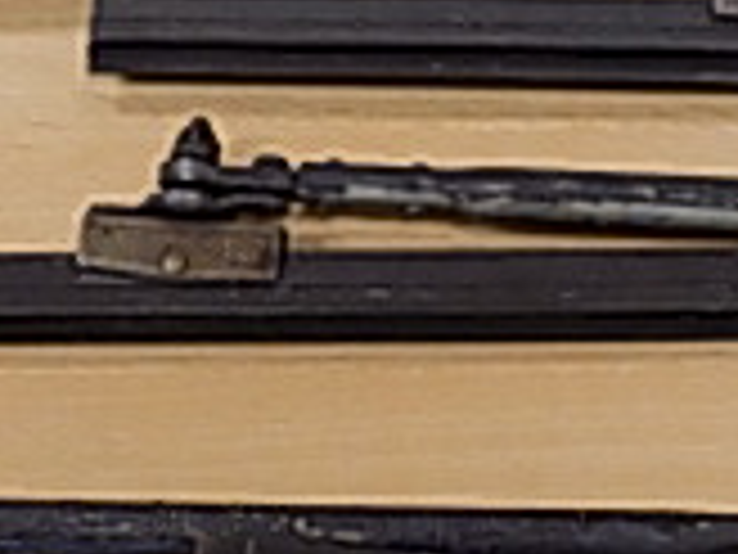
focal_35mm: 90
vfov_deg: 16.3
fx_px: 1919
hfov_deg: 21.5
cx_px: 572
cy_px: 423
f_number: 3.1
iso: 140
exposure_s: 1/30
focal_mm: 4
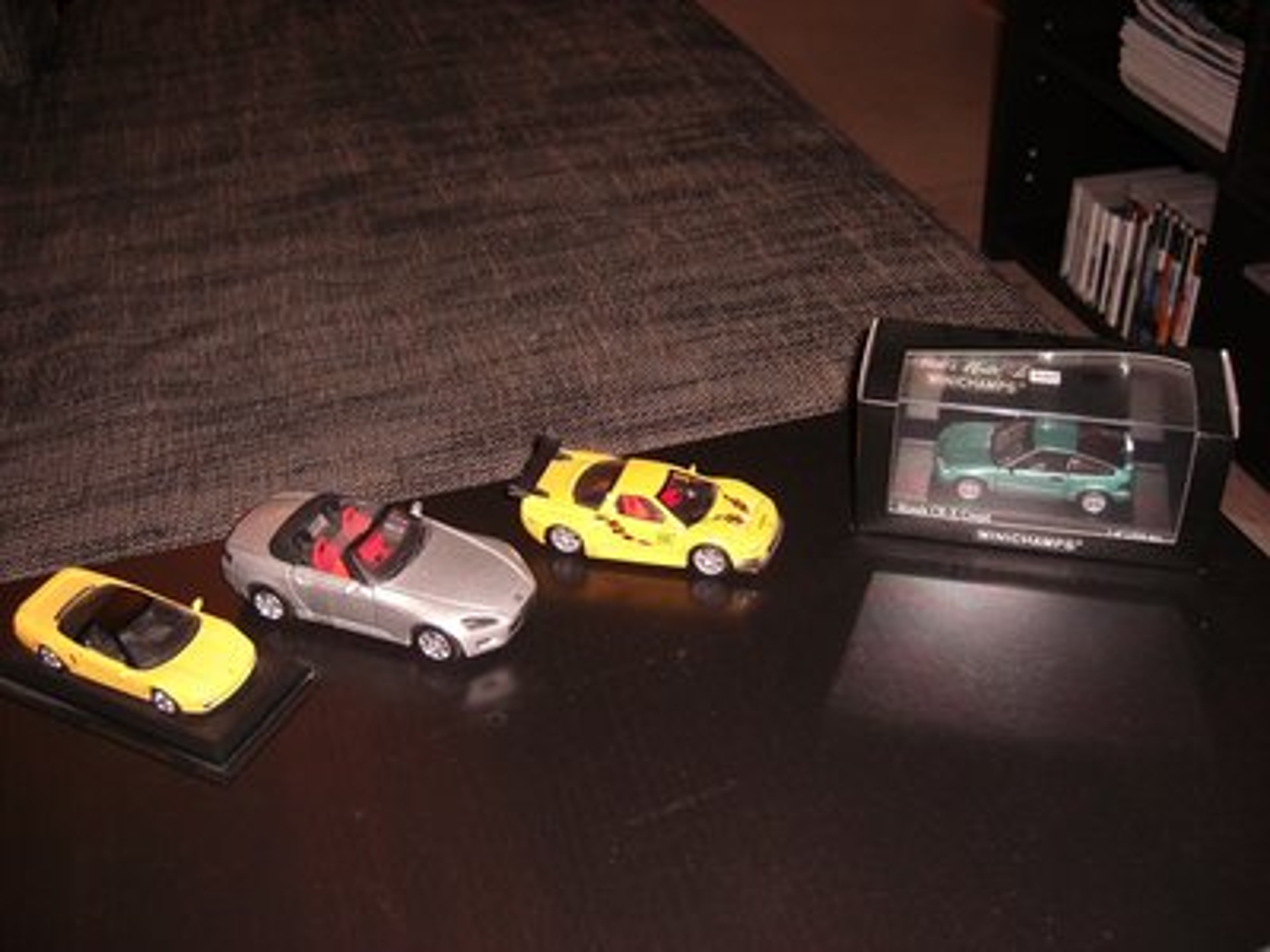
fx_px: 1394
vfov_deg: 37.7
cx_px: 635
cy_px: 476
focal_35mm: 38
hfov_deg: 49.0
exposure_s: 1/60
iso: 100
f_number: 2.8
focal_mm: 7.9
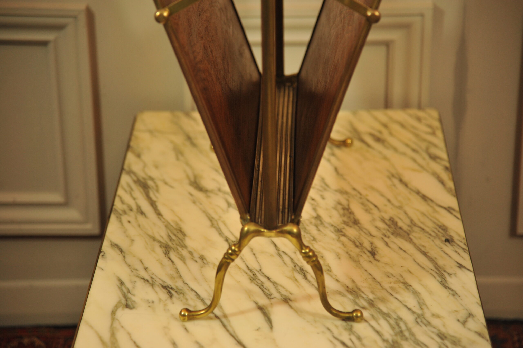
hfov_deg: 17.1
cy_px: 174
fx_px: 1742
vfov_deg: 11.4
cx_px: 262
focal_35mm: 120
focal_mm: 120
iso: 1250
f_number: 4
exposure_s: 1/125
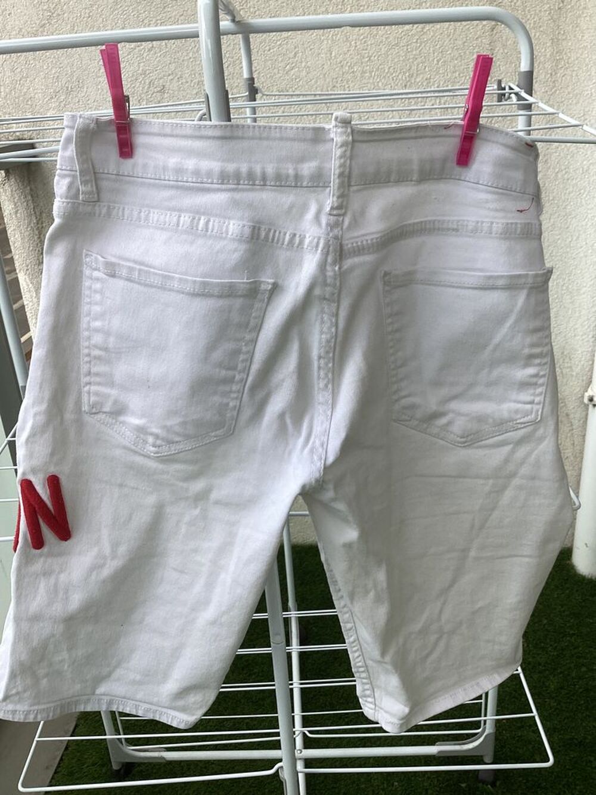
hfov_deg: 45.4
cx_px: 298
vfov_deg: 58.3
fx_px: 712
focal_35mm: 31
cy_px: 398
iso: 32
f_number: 2.4
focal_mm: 3.3
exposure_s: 1/120
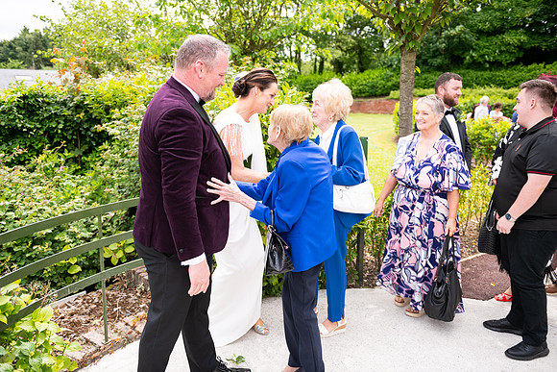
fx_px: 449
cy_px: 186
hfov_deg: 63.6
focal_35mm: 29
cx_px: 278
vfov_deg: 45.0
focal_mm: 29
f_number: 3.5
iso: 250
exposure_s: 1/1250
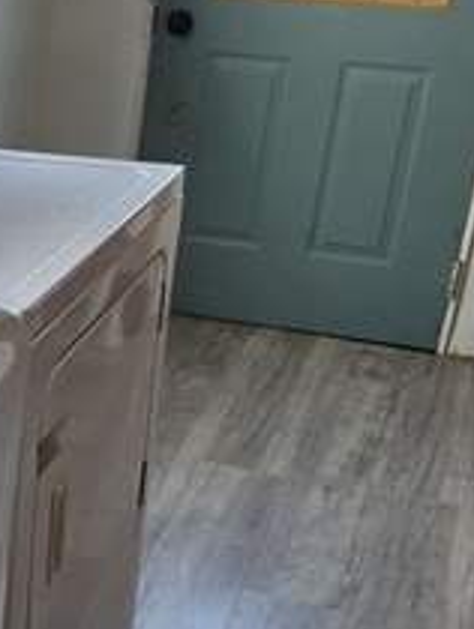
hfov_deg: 18.3
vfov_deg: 26.4
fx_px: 1330
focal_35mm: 73
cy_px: 454
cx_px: -207
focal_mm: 6.5
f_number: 1.4
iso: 20
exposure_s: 1/180
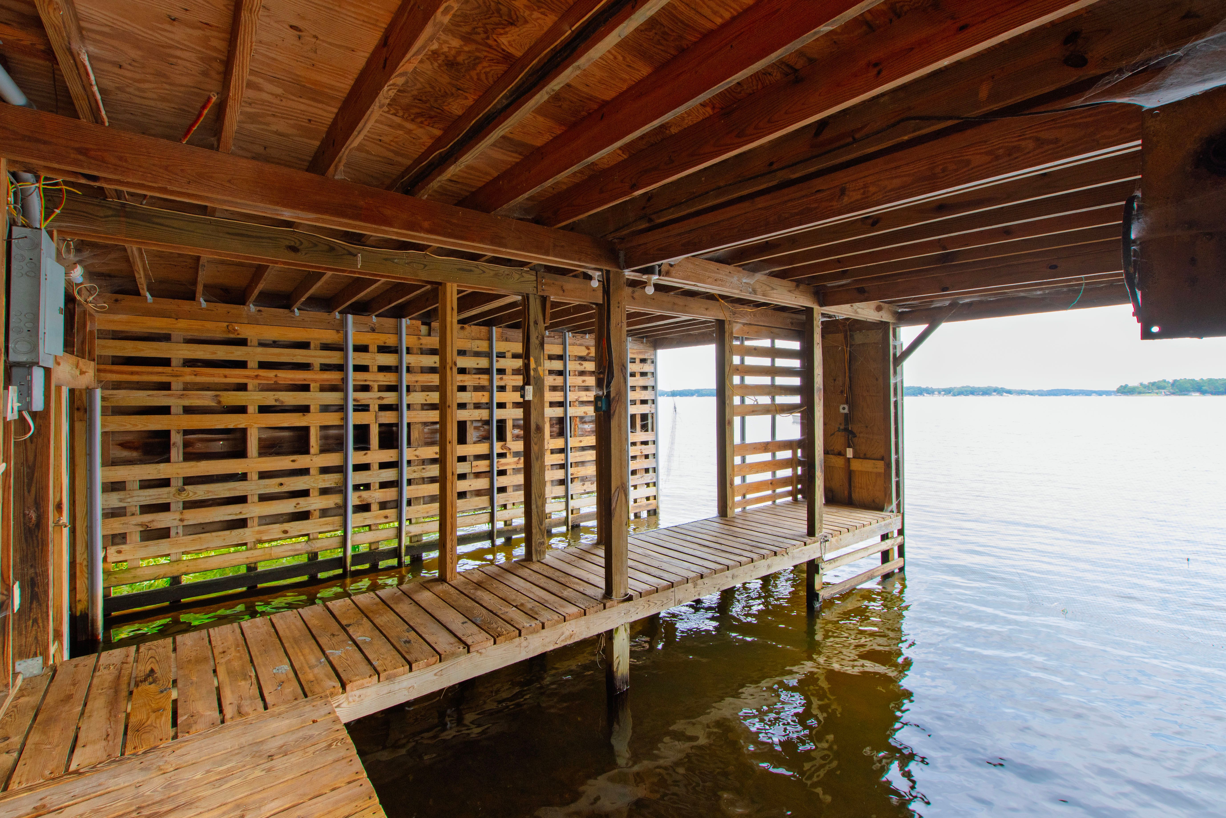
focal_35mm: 15
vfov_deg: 77.3
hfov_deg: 100.4
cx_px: 613
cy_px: 409
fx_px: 511
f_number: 8
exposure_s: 1/40
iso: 250
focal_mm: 10
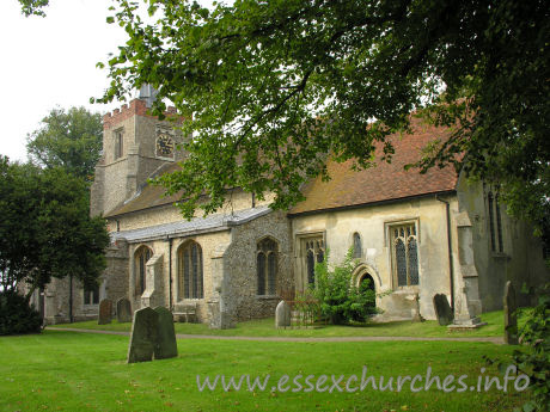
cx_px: 275
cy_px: 206
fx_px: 556
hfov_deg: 52.6
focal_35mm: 35
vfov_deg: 40.7
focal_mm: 8.9
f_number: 5
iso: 50
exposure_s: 1/130
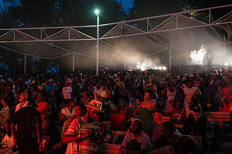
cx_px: 122
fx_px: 264
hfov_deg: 47.4
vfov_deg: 32.5
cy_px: 94
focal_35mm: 41
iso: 5000
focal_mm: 24
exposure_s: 1/160
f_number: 3.2
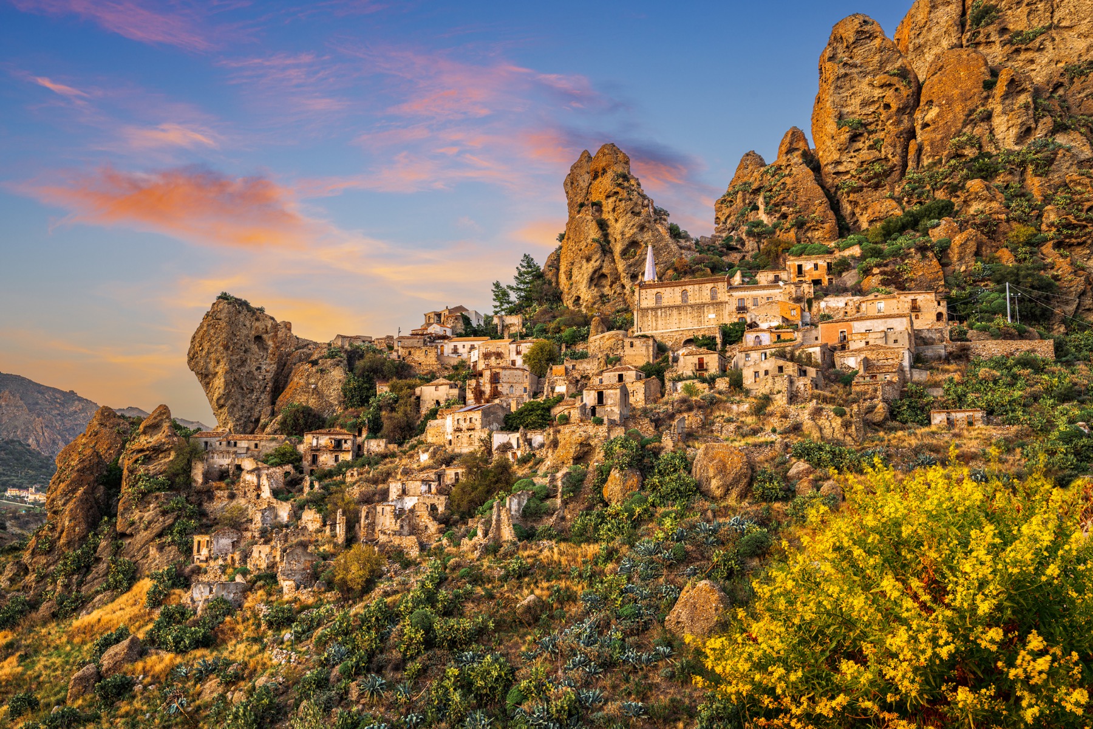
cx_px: 546
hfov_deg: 58.7
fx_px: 971
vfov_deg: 41.1
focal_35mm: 32
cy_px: 364
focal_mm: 32
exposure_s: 1/3
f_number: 11
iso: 64
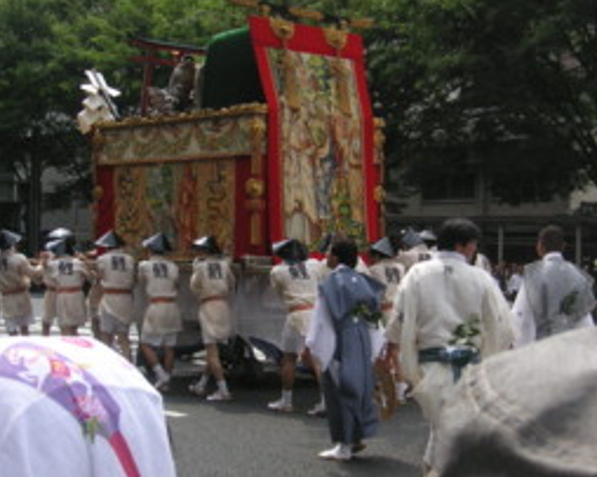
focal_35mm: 64
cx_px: 294
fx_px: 1130
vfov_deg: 23.8
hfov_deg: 29.6
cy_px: 296
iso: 50
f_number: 2.8
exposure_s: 1/1000
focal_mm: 6.1
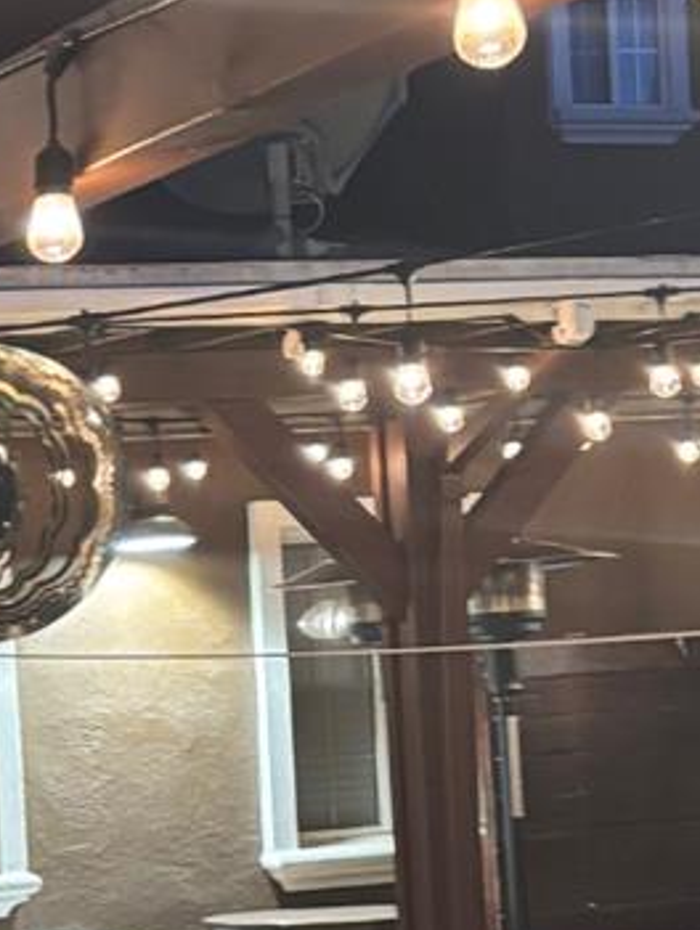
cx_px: -418
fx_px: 2987
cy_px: 918
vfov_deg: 17.3
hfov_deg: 12.6
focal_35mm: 111
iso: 500
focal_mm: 5.96
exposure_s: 1/30
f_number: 1.6
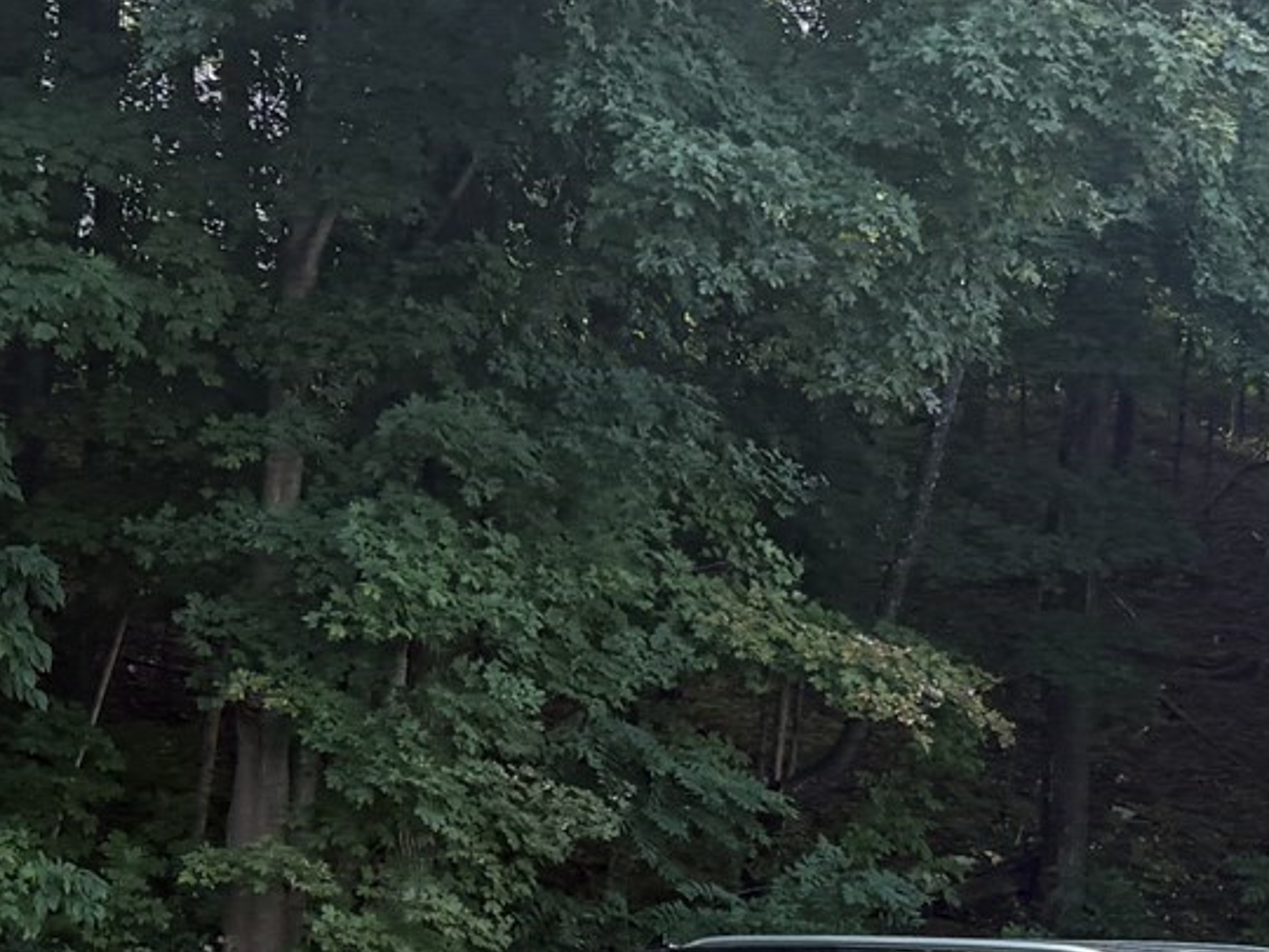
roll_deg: +1.1
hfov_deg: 21.5
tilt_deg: -3.2
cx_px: 616
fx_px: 3336
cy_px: 1309
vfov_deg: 15.3
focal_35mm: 91
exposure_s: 1/163
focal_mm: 6.76
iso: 64
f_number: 1.78
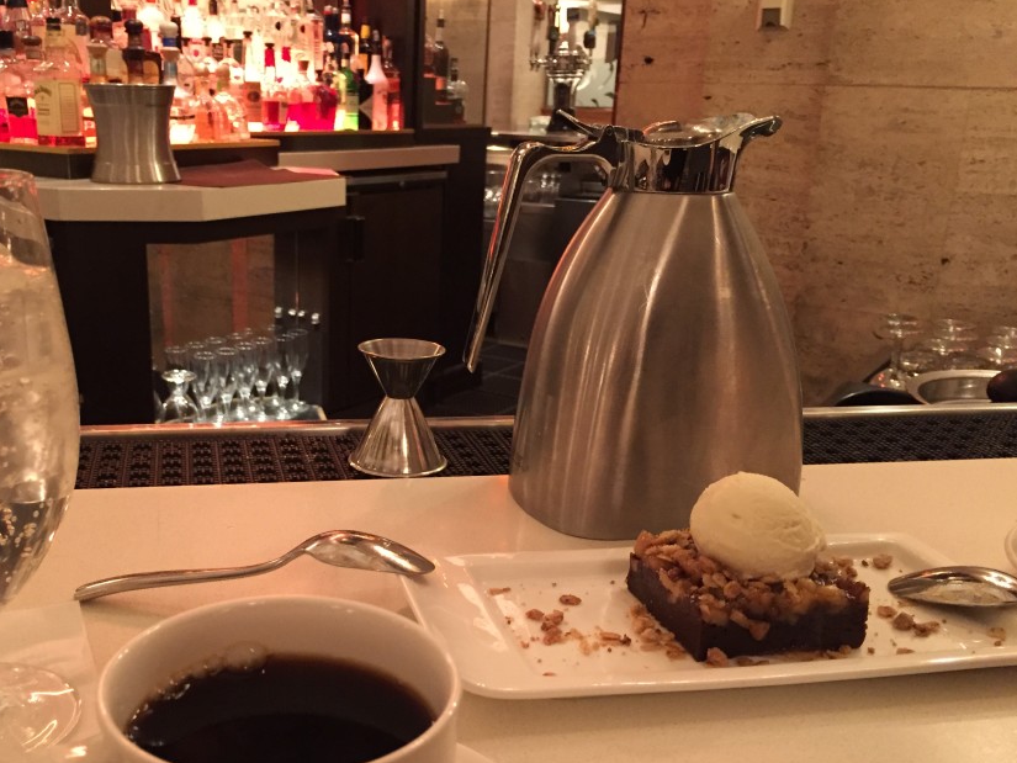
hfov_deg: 50.9
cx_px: 394
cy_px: 450
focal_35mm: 36
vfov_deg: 39.5
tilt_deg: -18.0
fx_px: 1058
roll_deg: -1.4
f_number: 2.2
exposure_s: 1/15
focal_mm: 4.15
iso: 320
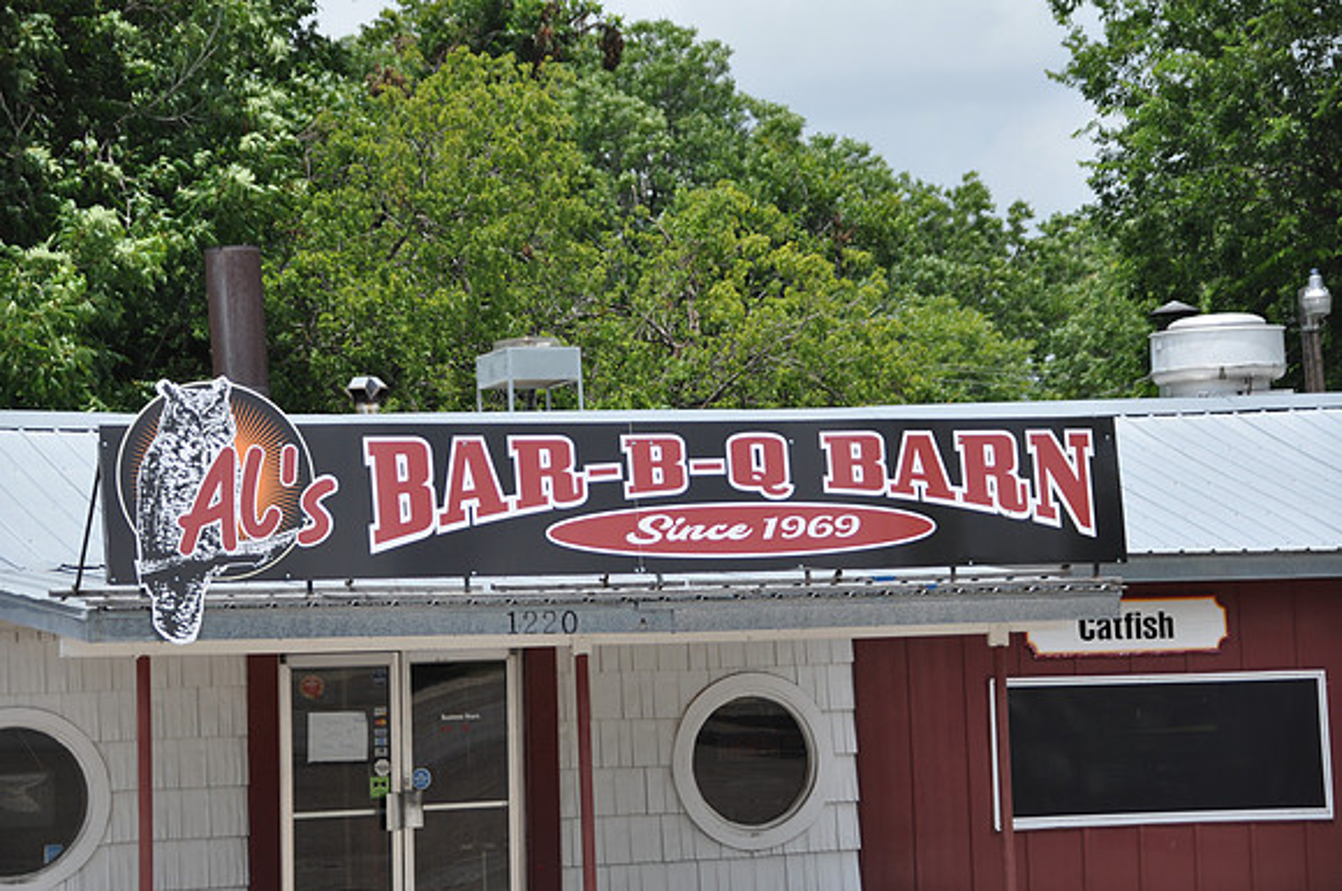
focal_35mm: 138
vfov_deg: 9.9
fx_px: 5137
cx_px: 671
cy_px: 446
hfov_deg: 14.9
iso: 200
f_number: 5.6
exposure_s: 1/500
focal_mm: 92
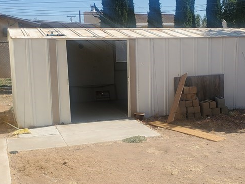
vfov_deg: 26.5
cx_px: 168
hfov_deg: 34.5
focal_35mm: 55
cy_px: 111
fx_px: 389
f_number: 2.4
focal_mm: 4.3
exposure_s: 1/1648
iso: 50
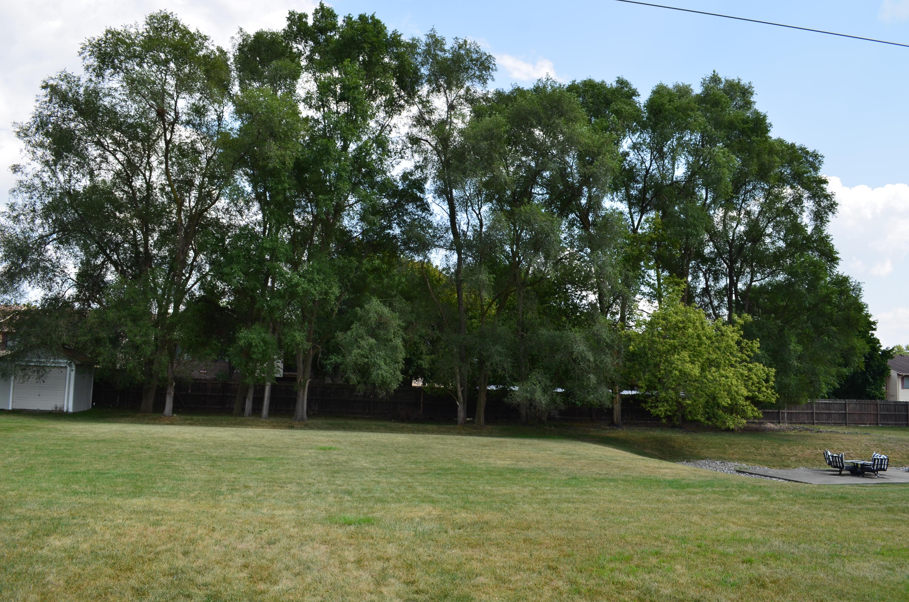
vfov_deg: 47.7
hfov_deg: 67.5
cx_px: 454
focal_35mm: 27
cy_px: 301
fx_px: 680
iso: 100
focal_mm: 18
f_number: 8
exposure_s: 1/200
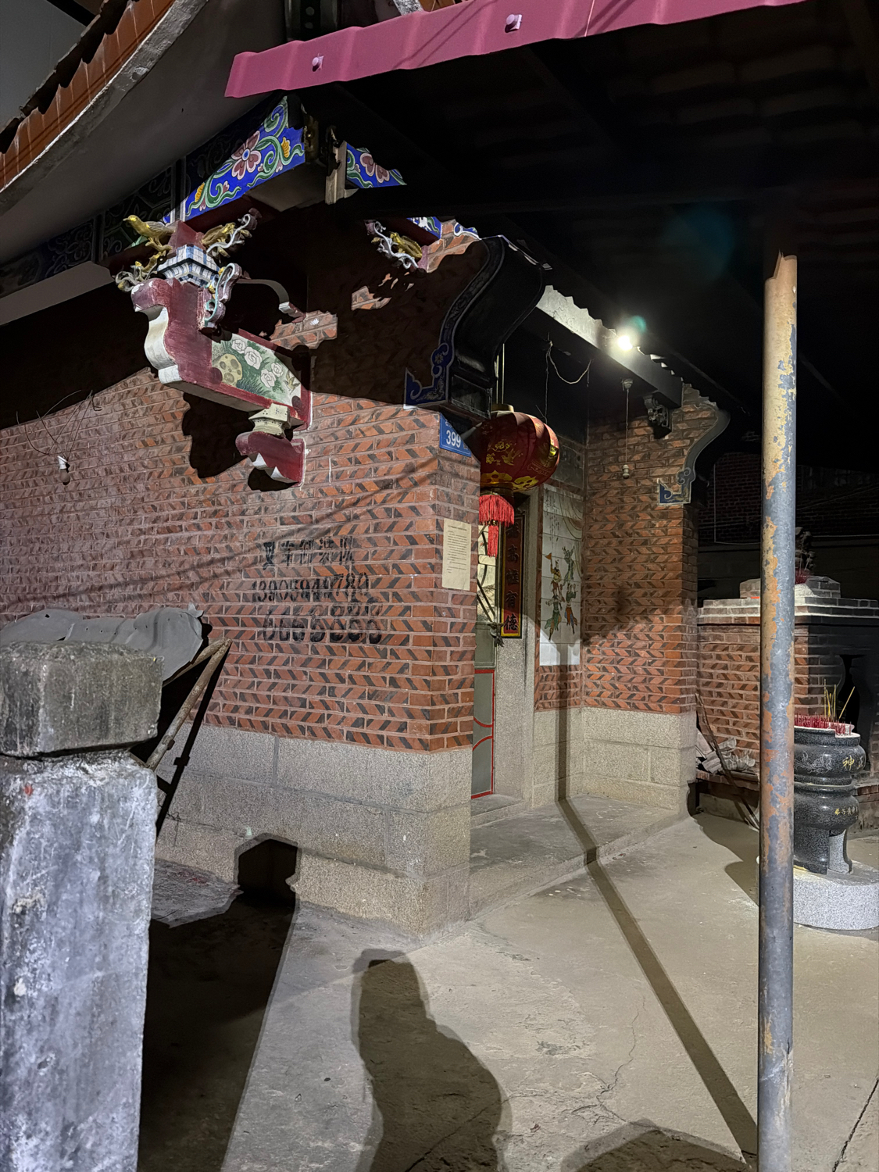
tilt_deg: +3.3
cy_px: 586
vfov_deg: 71.6
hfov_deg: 56.8
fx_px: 813
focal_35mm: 24
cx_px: 440
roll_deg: -1.0
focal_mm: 6.76
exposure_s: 1/25
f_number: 1.78
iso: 800
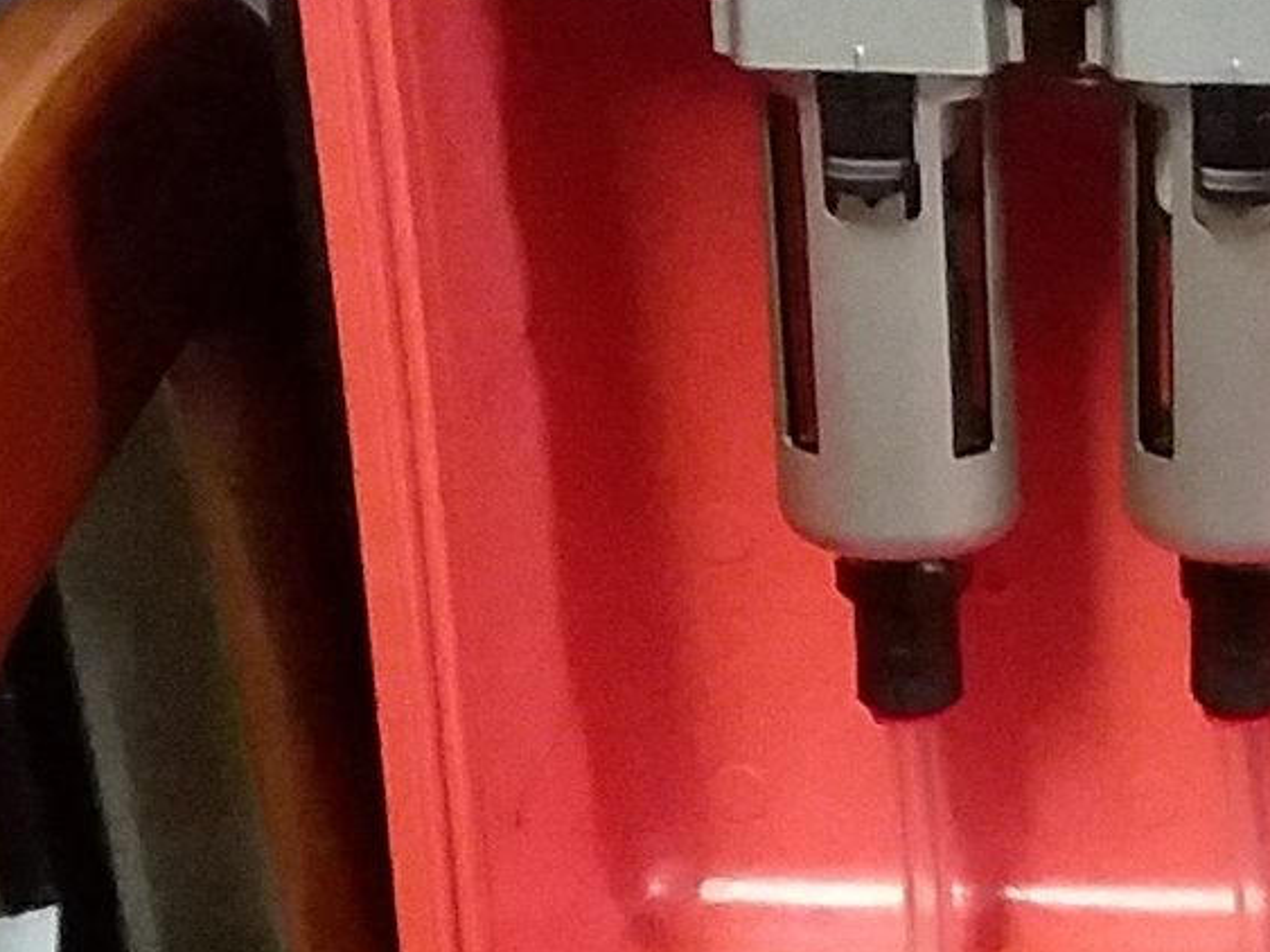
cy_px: 1026
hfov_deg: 18.1
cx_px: 1545
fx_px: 3778
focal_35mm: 103
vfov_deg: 14.1
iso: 320
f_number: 1.9
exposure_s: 1/17
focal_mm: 2.47
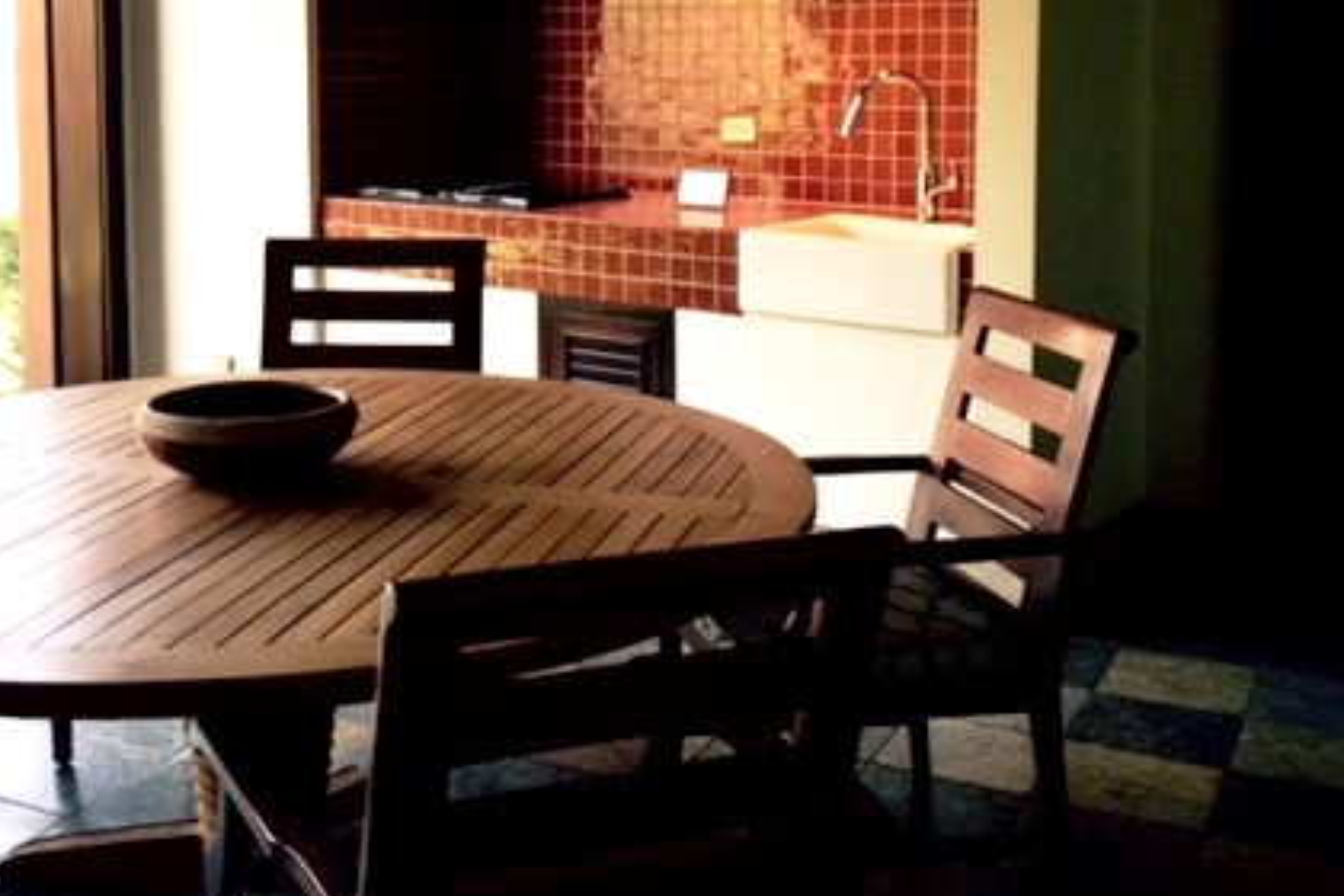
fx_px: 1717
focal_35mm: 46
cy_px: 202
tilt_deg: -3.0
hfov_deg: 42.4
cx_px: 506
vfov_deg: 28.7
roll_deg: -2.1
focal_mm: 4.15
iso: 32
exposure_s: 1/60
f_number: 2.2
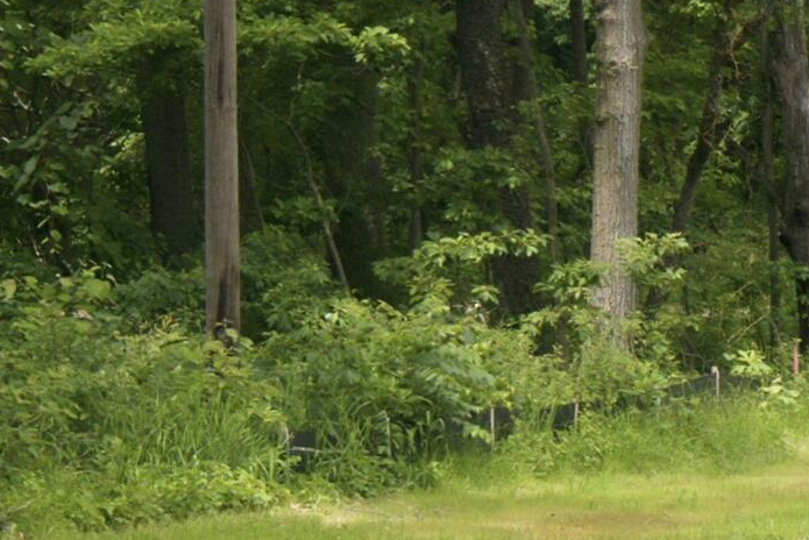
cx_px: 1379
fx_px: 3395
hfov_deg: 12.6
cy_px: 144
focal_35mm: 151
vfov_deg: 9.1
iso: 320
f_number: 8
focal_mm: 35
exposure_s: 1/320
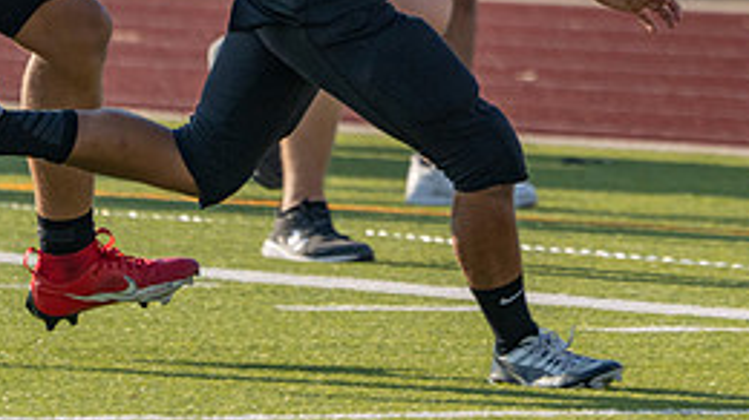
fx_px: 19019
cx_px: 973
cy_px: -189
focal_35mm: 958
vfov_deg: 1.3
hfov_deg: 2.3
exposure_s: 1/1250
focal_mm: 336
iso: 400
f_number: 5.6
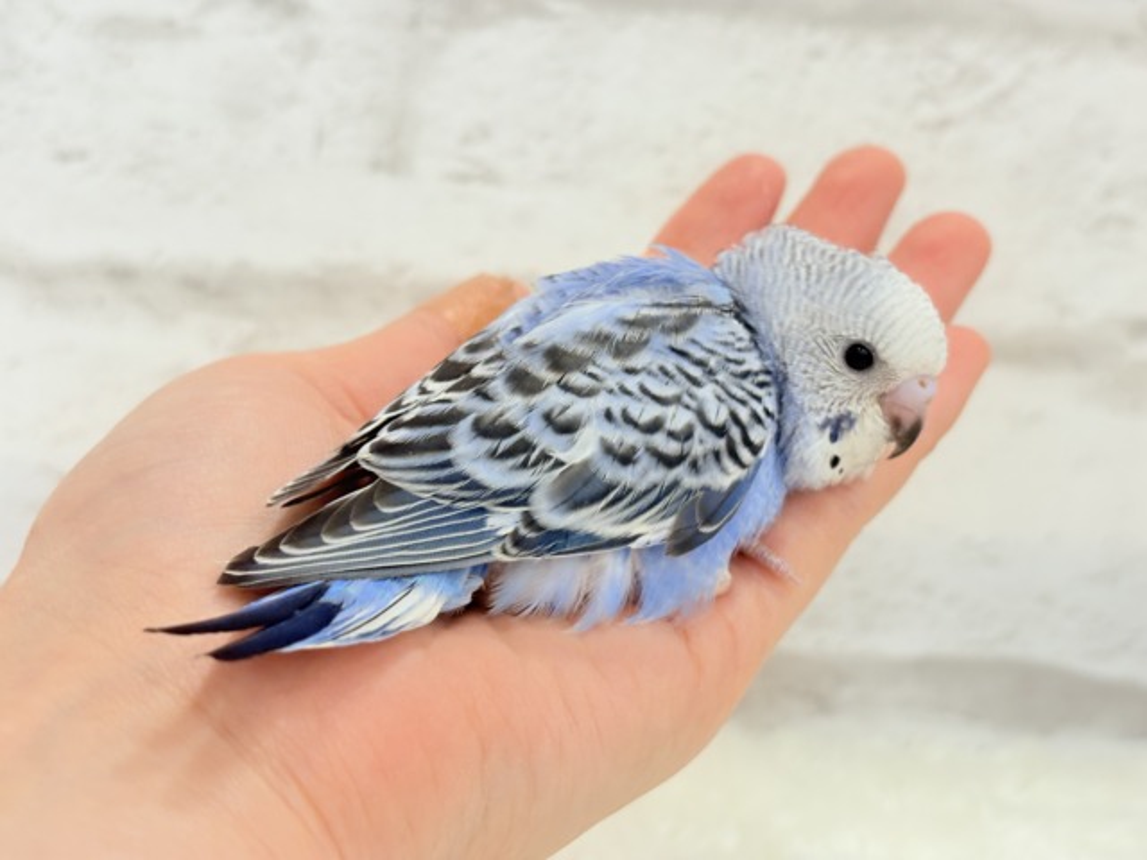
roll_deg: -4.9
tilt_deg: -6.7
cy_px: 430
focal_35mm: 52
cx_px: 574
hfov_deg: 36.8
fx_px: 1723
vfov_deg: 28.0
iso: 80
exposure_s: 1/100
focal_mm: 5.96
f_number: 1.6
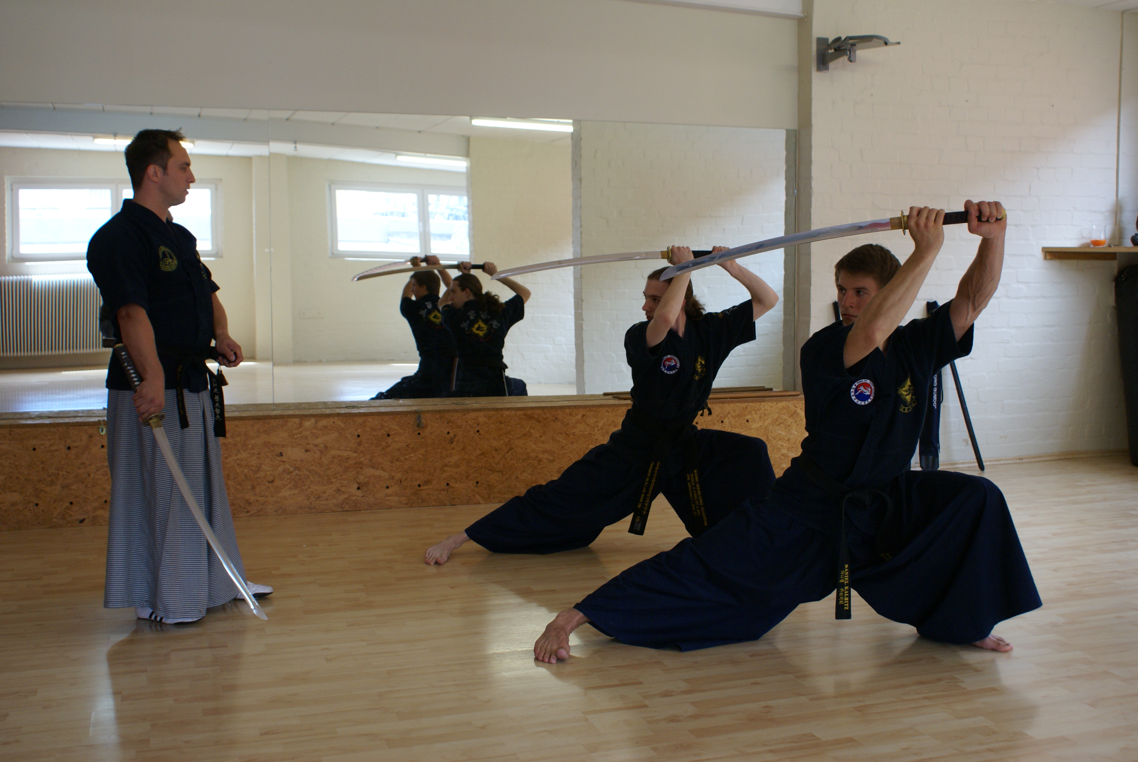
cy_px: 381
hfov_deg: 49.5
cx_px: 569
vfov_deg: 34.3
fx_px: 1234
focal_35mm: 39
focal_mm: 26
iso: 250
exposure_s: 1/40
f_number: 4.5
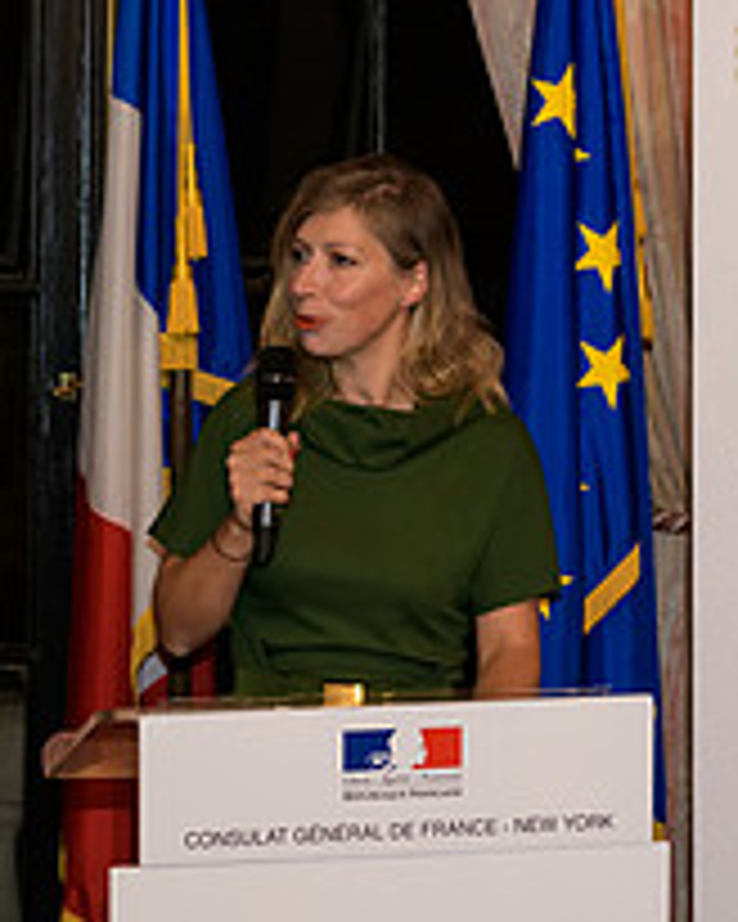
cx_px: 405
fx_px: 3768
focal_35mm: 138
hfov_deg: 11.2
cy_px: 358
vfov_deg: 13.9
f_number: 3.2
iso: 1000
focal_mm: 52
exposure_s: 1/125
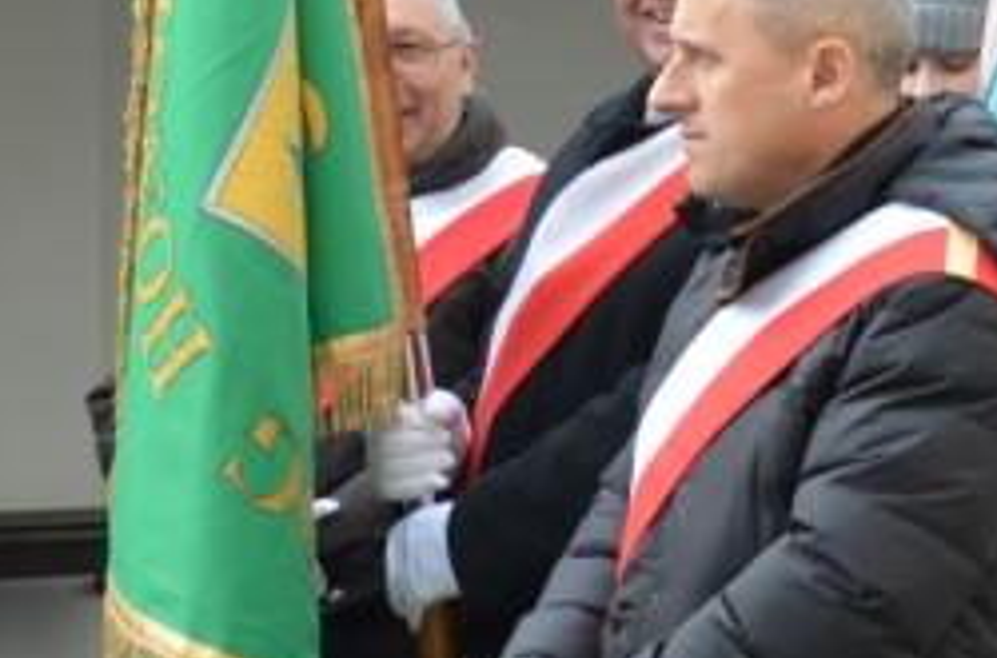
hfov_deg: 11.8
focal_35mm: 160
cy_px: 251
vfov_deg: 8.5
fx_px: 4417
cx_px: 1838
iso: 400
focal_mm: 26
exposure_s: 1/100
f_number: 5
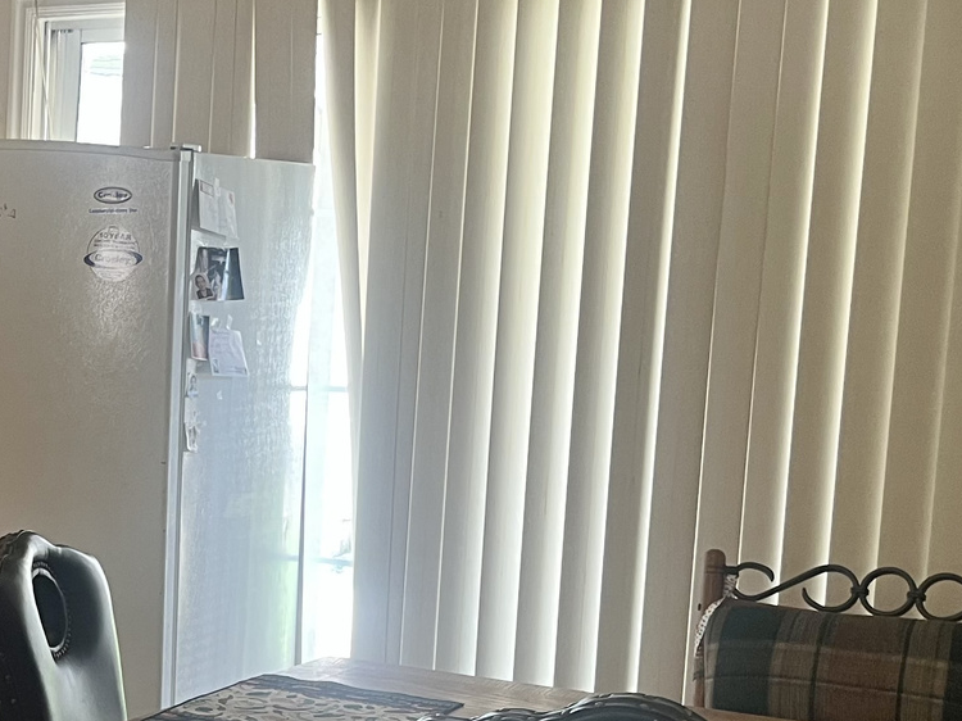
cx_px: -140
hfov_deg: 25.1
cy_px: 514
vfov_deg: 20.6
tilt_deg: -5.8
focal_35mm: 71
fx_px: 1973
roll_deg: -1.9
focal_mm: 5.1
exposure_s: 1/60
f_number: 1.6
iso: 100
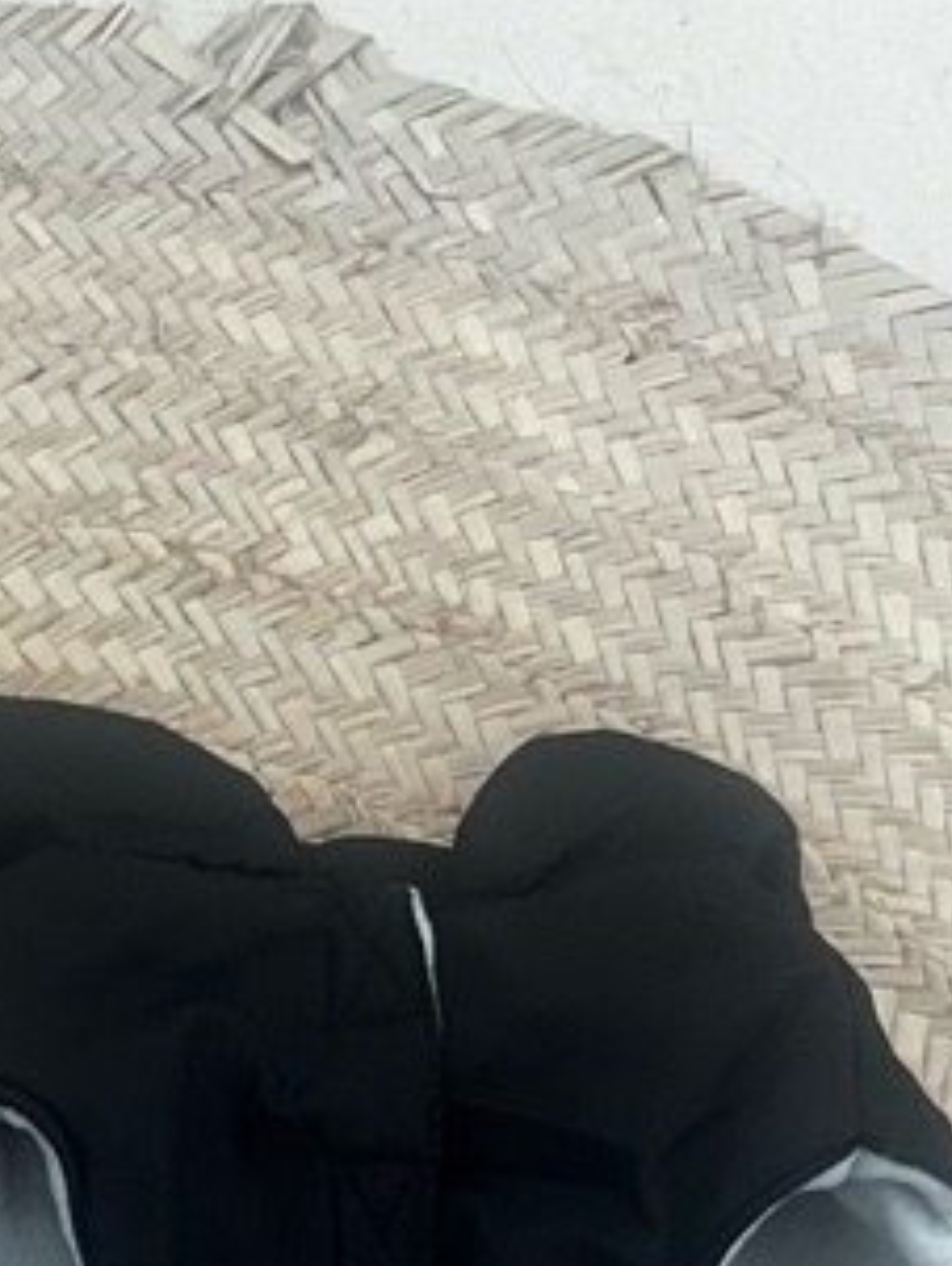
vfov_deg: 20.3
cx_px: -336
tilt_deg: -77.4
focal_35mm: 86
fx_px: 3149
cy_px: 1748
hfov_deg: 16.2
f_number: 1.5
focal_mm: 5.7
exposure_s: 1/59
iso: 500
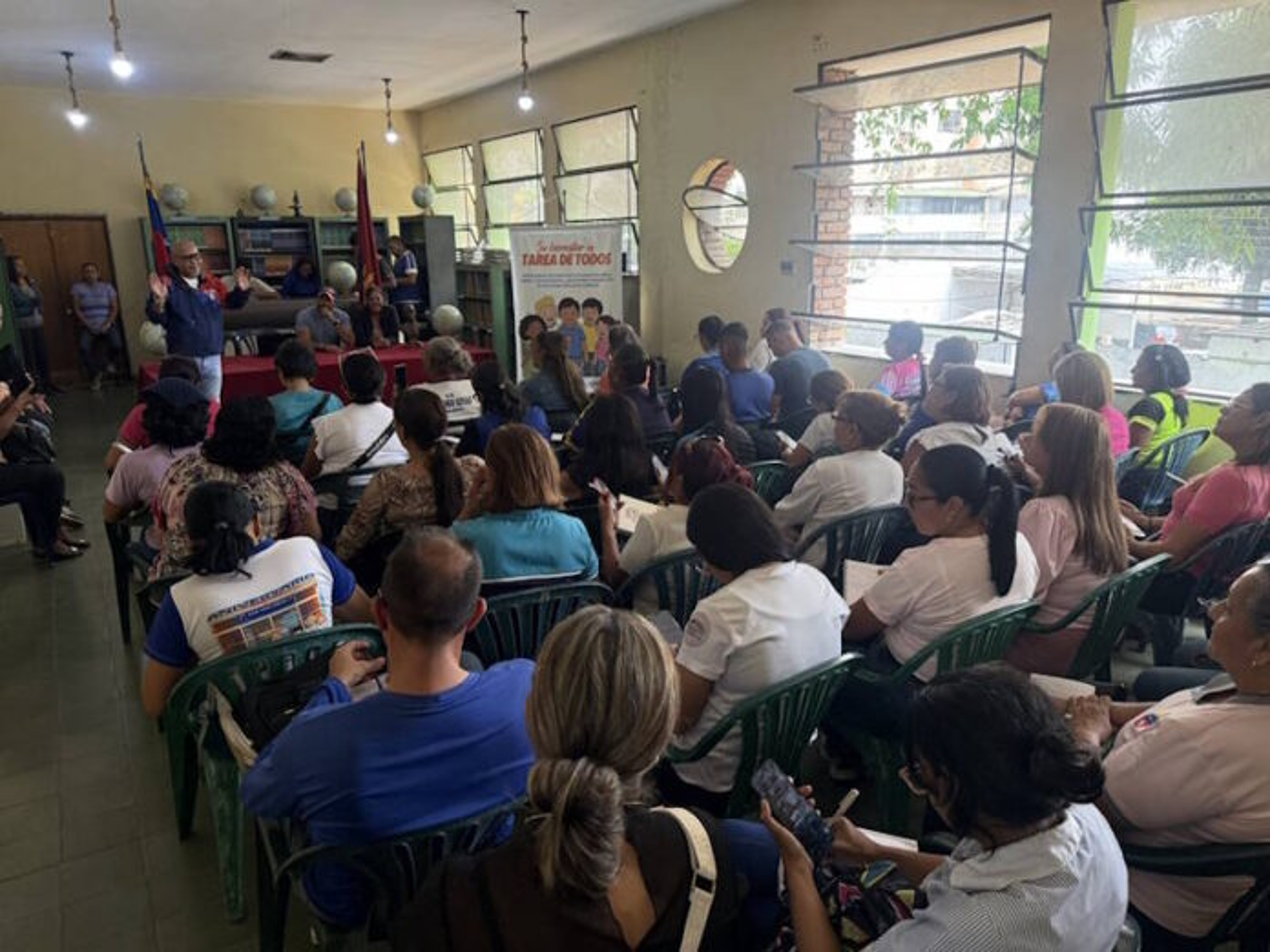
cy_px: 476
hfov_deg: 71.6
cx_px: 635
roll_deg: +1.0
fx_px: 881
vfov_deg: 56.8
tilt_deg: -15.7
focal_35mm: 24
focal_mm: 6.76
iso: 250
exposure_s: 1/120
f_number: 1.78
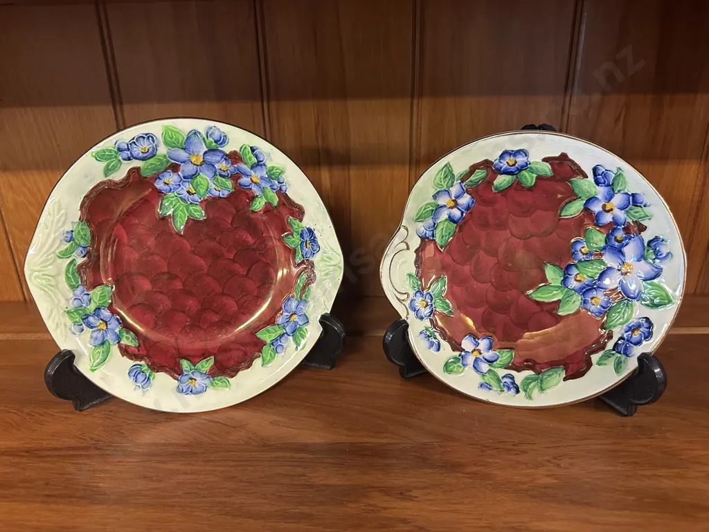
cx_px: 354
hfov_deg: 71.6
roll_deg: +1.2
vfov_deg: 56.8
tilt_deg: -21.8
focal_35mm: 24
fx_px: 492
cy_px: 266
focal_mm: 6.86
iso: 320
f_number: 1.78
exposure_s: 1/50
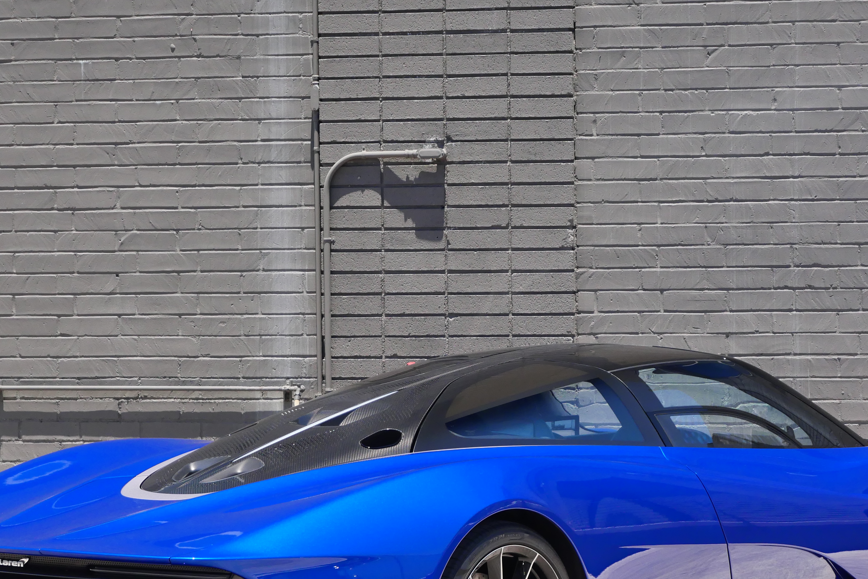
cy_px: 403
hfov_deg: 15.6
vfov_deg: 10.5
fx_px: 3158
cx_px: 463
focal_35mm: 131
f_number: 5.6
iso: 640
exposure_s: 1/500
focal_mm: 43
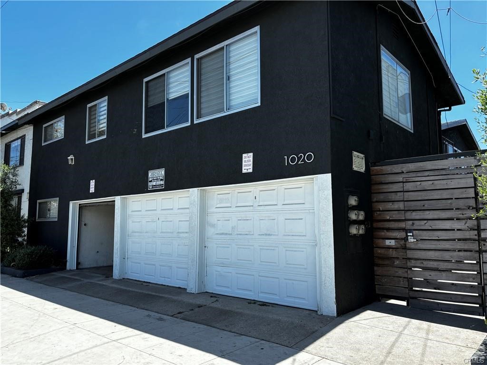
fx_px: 366
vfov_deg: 53.1
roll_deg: +0.3
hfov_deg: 67.3
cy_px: 182
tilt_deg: +6.5
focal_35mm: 26
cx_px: 244
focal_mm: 5.96
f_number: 1.6
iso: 50
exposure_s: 1/1458
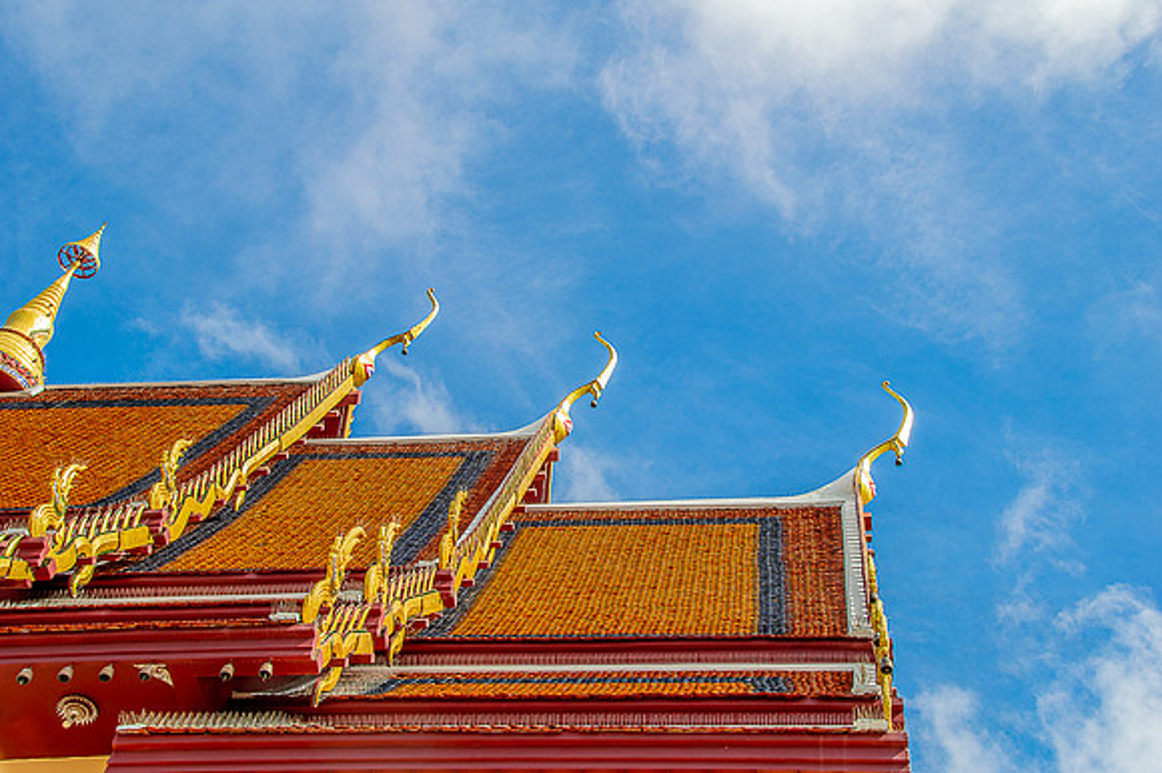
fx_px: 1645
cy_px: 386
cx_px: 581
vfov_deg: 26.5
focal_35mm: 51
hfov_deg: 38.9
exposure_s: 1/100
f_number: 8
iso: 100
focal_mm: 34
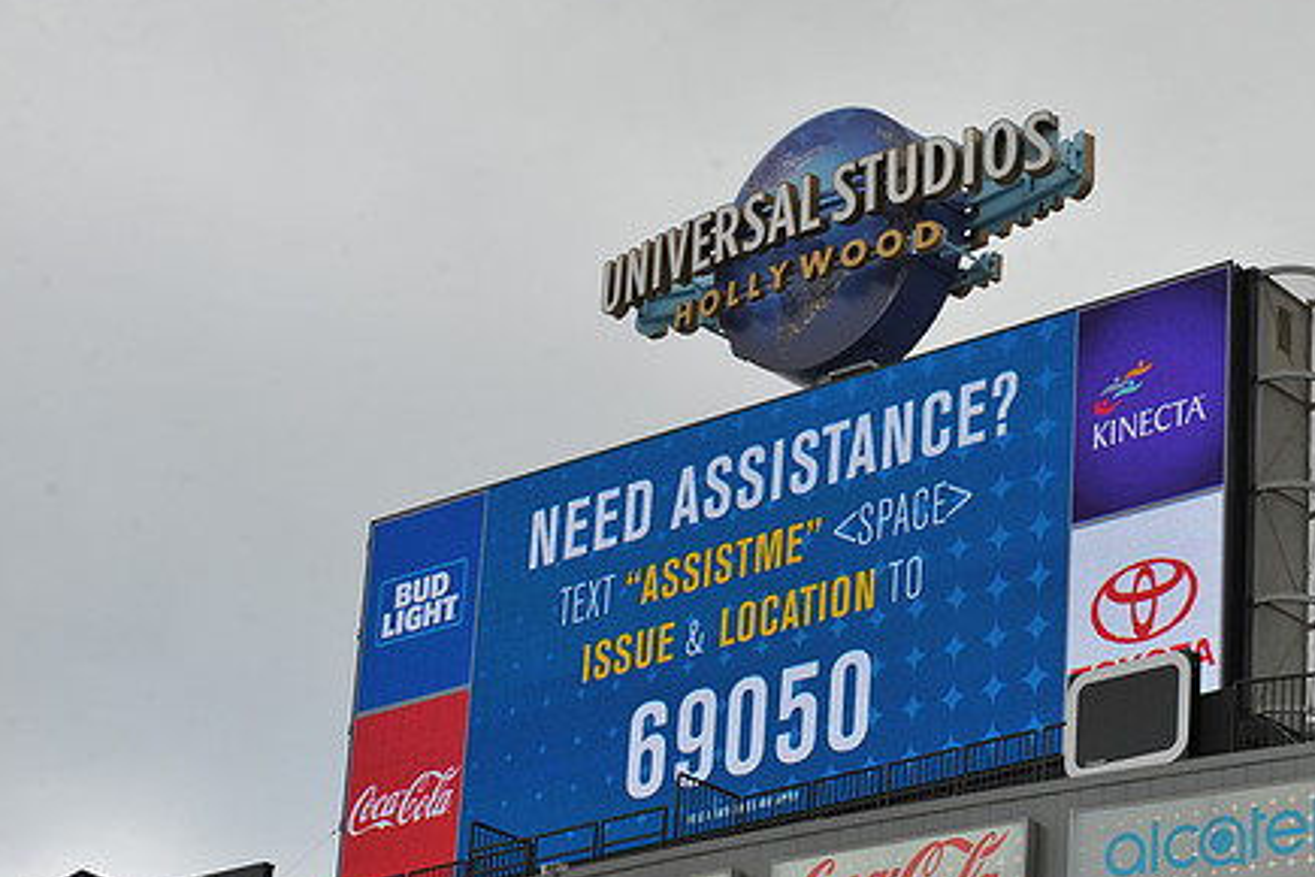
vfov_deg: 11.4
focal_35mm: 120
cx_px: 843
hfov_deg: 17.0
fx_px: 4383
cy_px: 514
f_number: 8
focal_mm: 90
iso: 400
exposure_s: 1/250
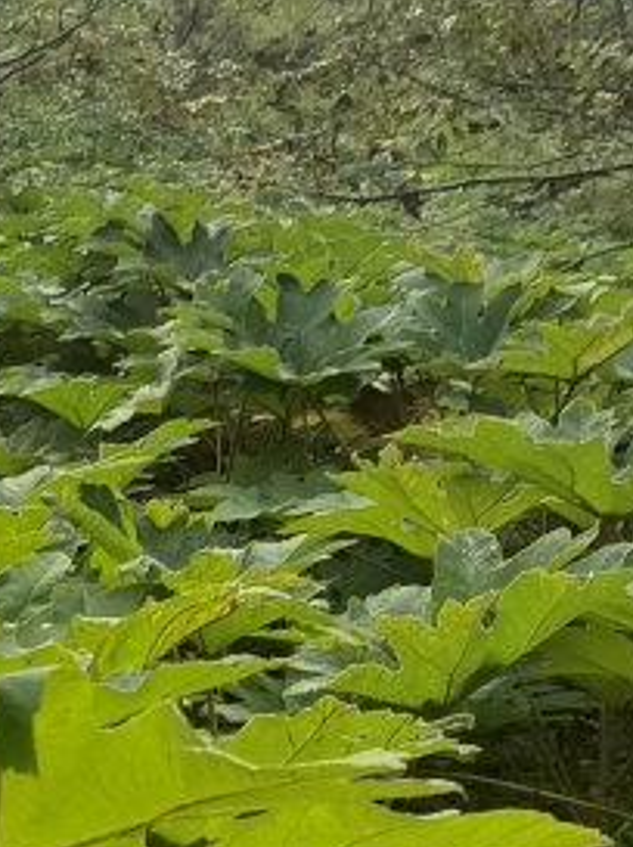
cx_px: -43
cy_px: 560
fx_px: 2200
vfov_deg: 21.7
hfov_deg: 16.0
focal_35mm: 90
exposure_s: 1/100
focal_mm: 5.59
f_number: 1.88
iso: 164
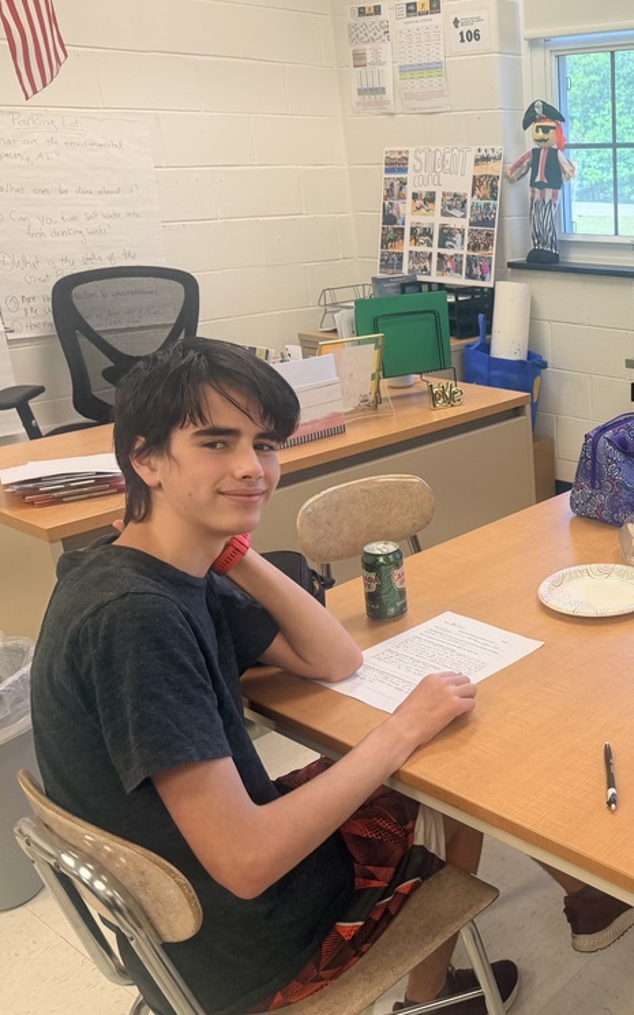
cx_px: 653
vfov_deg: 55.3
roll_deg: +0.6
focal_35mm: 35
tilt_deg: -19.7
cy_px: 517
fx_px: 968
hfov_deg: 32.9
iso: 160
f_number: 1.78
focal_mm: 6.76
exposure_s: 1/125
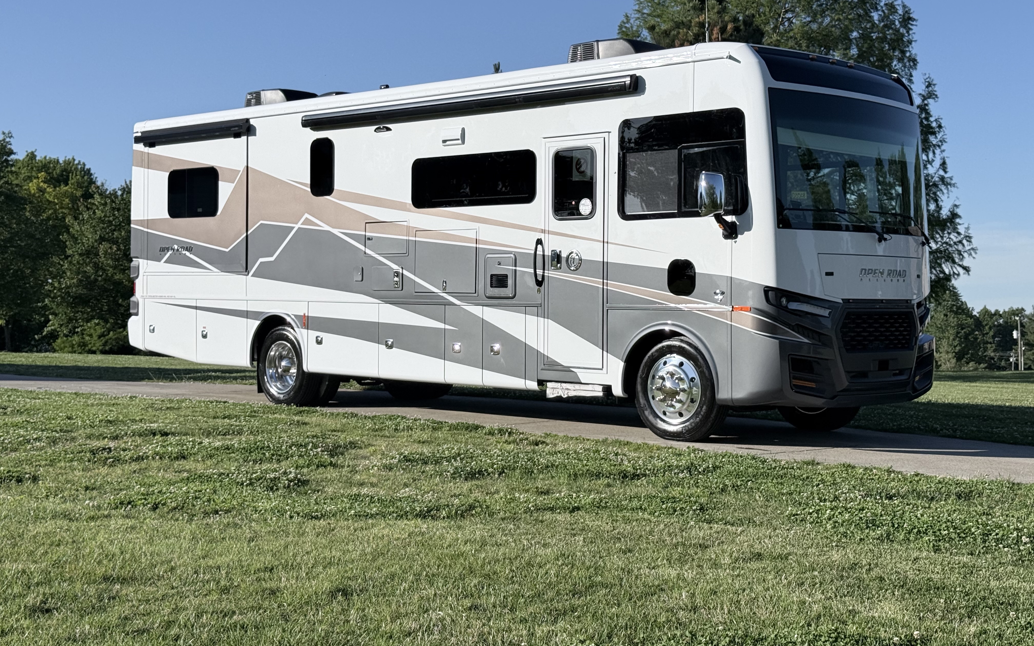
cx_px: 518
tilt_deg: +2.6
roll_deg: +0.8
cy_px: 271
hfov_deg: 39.6
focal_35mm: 51
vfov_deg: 25.3
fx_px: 1437
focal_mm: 6.76
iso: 64
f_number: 1.78
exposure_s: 1/7143
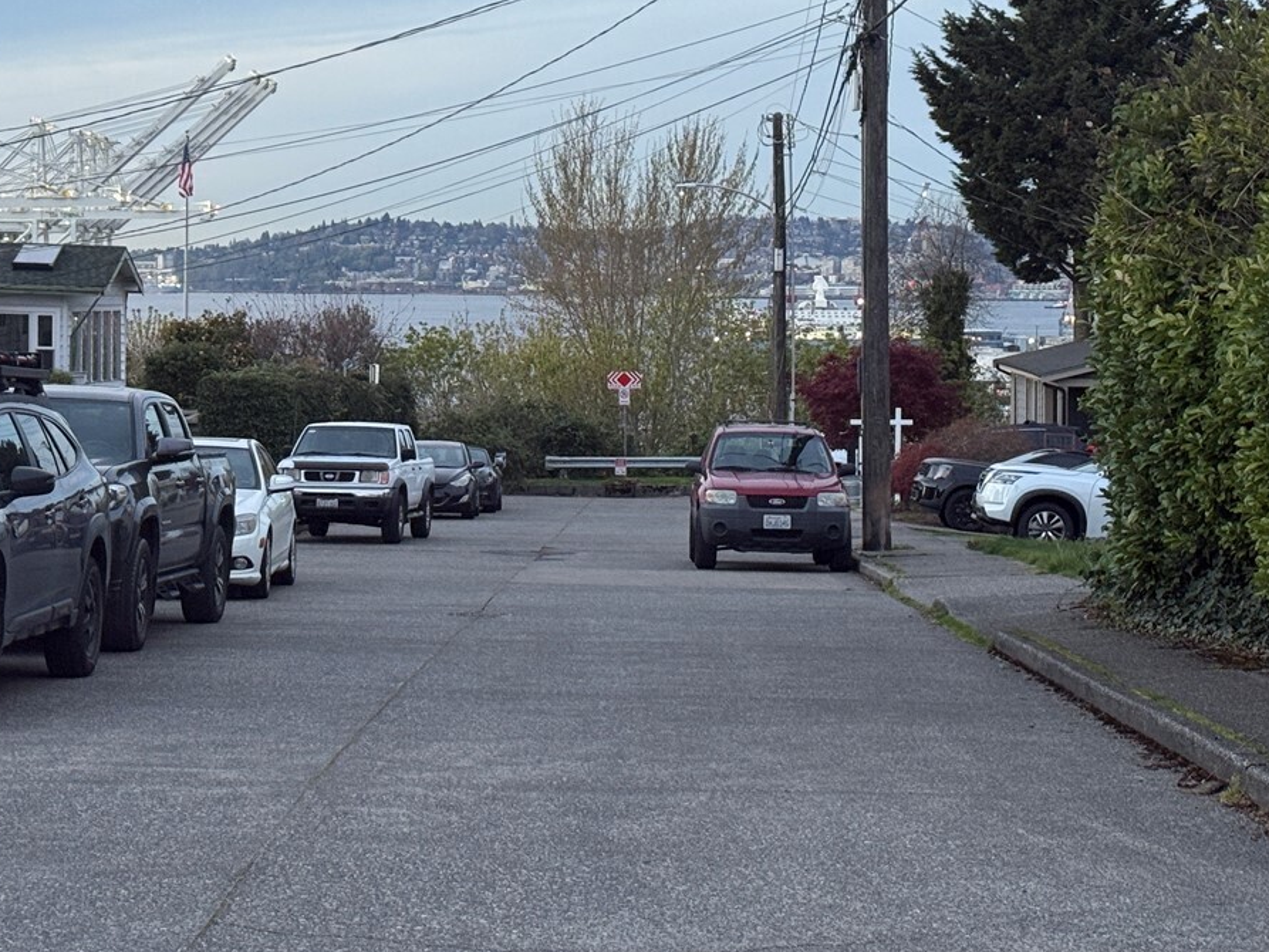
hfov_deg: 22.7
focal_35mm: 86
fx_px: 3153
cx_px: 570
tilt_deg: +0.2
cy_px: 256
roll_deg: +0.3
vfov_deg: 17.1
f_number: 1.78
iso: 100
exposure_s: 1/60
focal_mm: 6.76
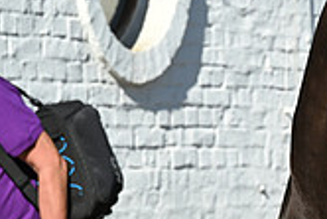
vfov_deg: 3.3
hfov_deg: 4.9
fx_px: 3809
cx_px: 534
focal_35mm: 419
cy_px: 23
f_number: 6.3
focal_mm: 120
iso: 450
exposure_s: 1/1600
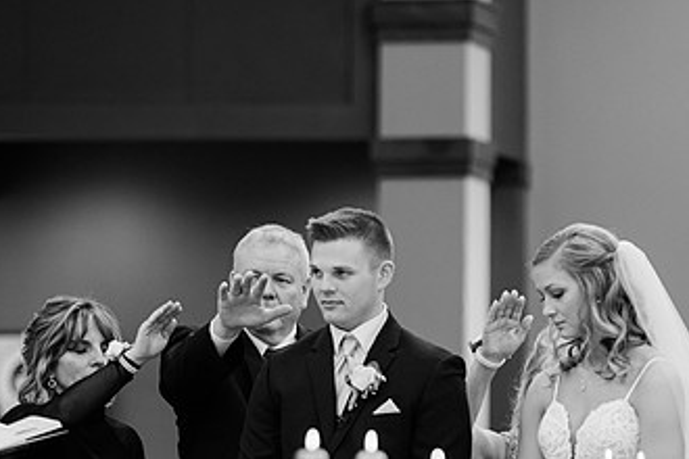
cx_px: 409
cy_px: 396
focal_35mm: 244
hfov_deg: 8.4
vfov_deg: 5.6
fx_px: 4670
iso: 1000
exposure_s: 1/250
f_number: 2.8
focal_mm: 135
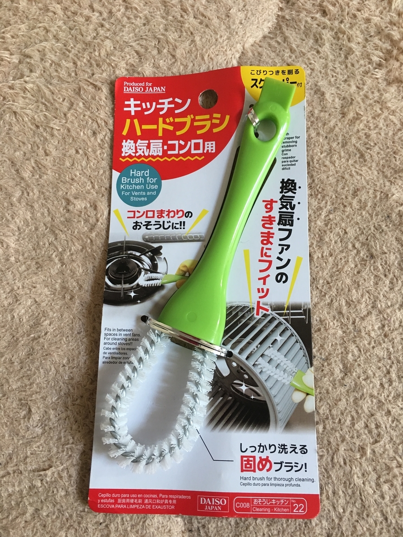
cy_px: 268
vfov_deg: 61.7
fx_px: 450
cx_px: 202
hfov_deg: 48.2
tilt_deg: -75.6
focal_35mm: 29
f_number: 2.2
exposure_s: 1/15
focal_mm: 4.15
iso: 40
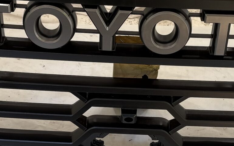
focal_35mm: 92
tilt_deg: -43.2
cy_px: 46
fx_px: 587
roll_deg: -2.4
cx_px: 131
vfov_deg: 14.2
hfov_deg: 22.5
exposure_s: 1/122
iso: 50
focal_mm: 5.96
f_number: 1.6
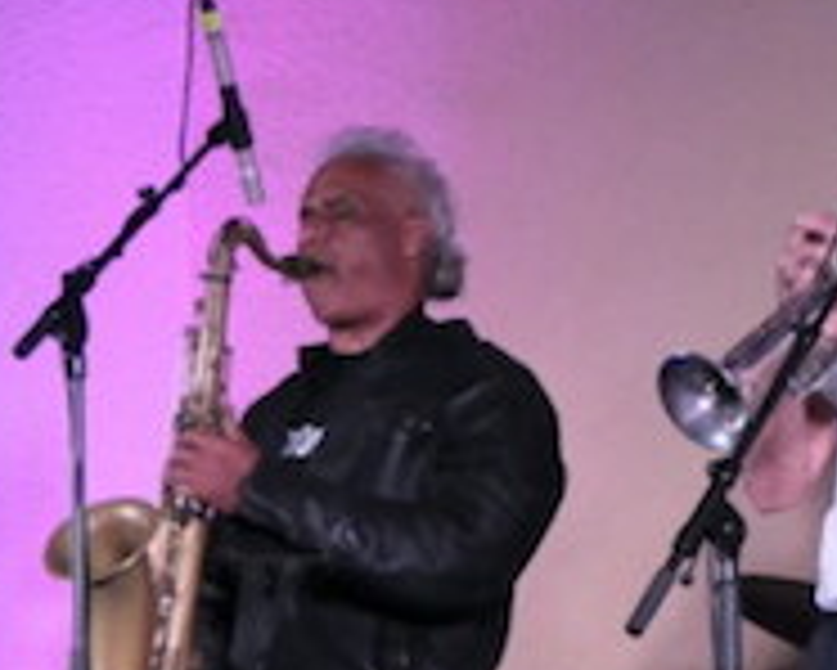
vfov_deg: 5.8
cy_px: 704
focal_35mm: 264
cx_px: 814
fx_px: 6543
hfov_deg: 7.3
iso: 1600
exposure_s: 1/125
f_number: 5.6
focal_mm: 28.4
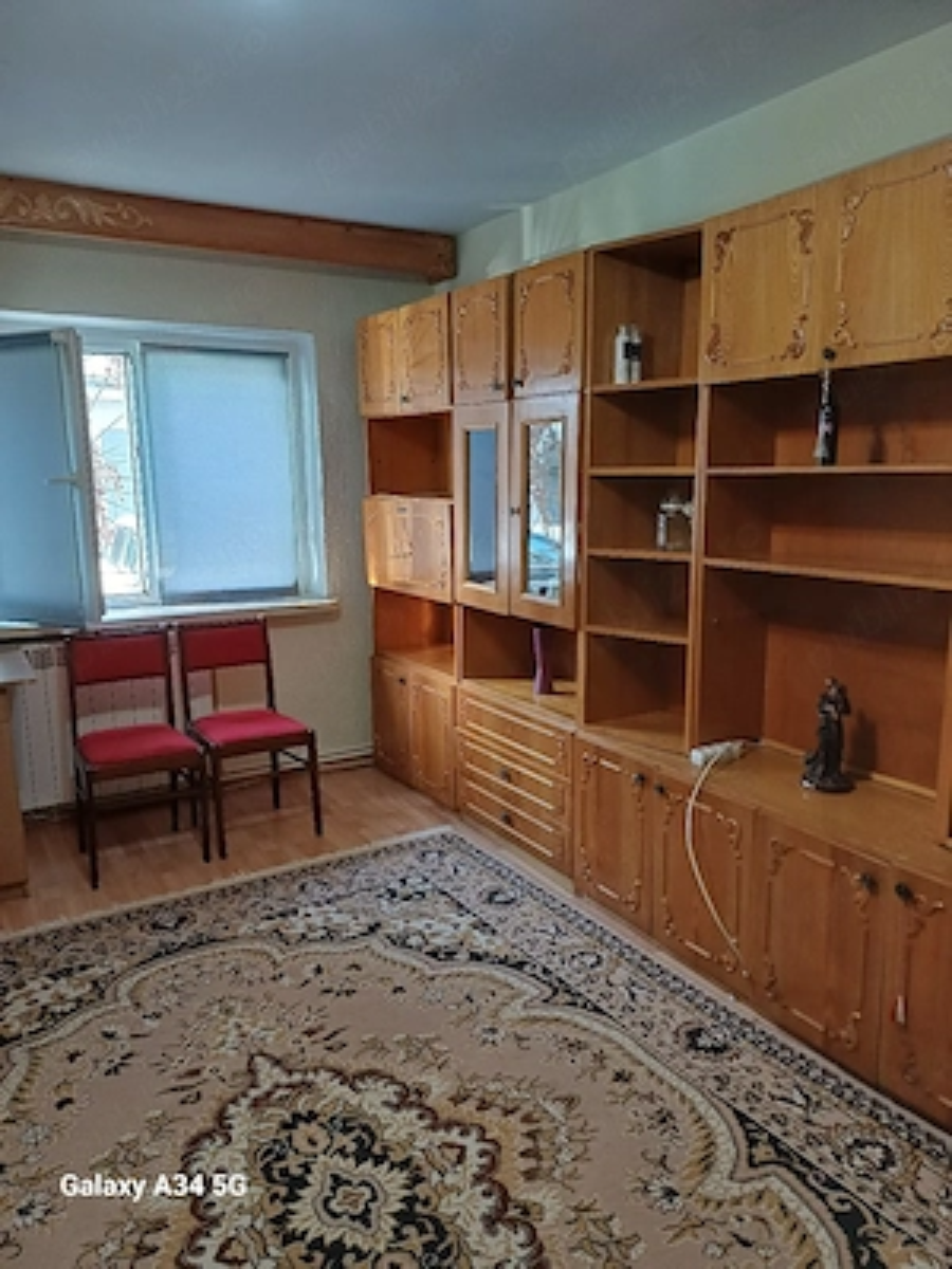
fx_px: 917
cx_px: 476
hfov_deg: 54.9
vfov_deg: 69.4
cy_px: 634
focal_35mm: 25
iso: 320
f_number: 1.8
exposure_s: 1/33.4
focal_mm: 4.65
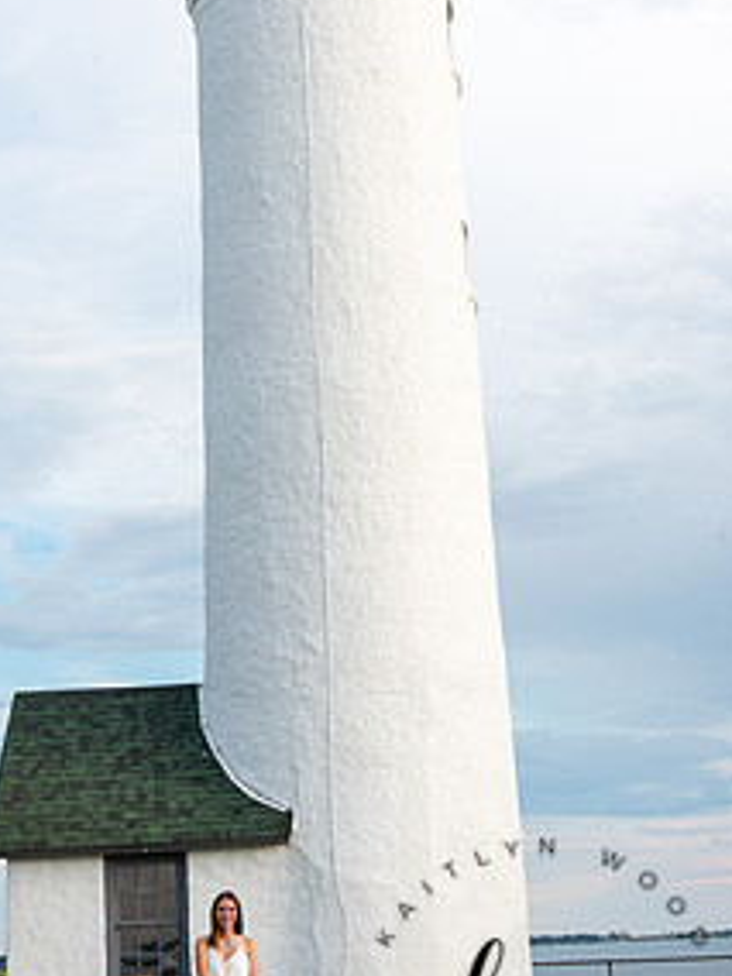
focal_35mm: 73
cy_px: 471
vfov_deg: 26.7
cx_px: 333
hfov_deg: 20.2
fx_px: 2058
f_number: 11
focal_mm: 48
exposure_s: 1/250
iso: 400
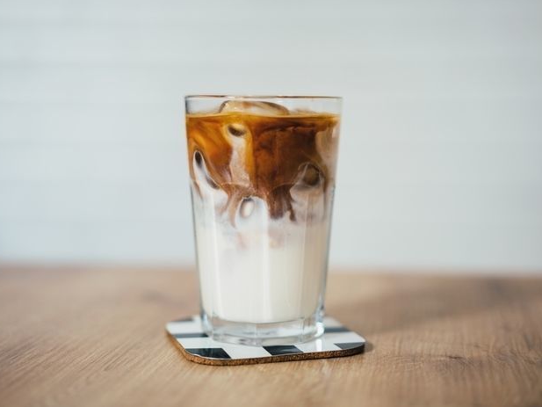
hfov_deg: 32.2
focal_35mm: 60
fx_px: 940
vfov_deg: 24.4
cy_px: 203
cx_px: 282
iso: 200
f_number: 1.8
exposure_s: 1/160
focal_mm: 55
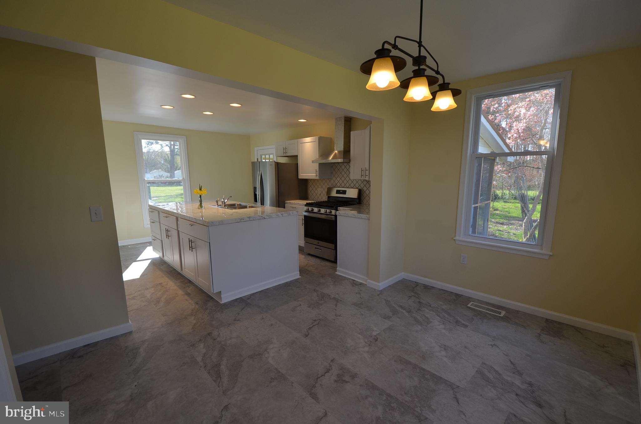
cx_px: 320
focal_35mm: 15
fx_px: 267
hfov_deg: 100.5
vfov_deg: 77.1
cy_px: 212
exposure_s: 1/125
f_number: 5.6
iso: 250
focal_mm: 10
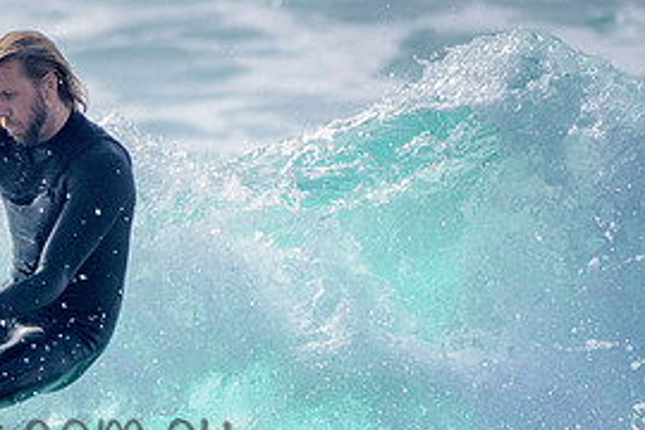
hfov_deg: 1.6
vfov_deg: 1.0
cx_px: -127
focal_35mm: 1318
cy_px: 340
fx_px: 23612
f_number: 5.6
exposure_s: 1/2000
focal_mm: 500
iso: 110
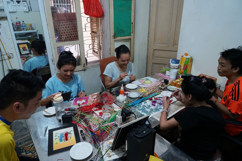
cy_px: 80
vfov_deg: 53.1
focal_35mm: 24
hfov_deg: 73.7
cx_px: 121
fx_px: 161
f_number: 5.6
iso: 2000
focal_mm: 24
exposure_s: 1/125
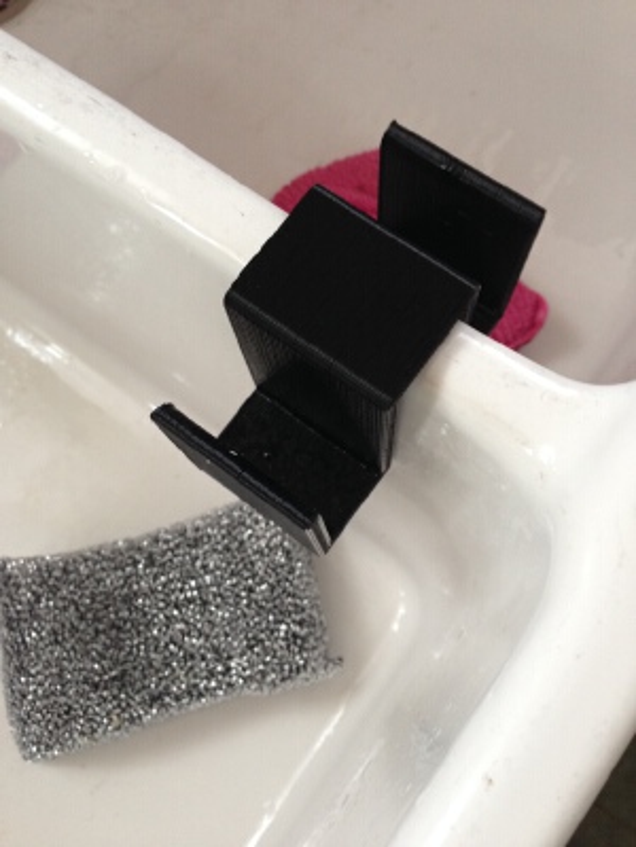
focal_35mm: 33
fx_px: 808
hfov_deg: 42.9
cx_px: 318
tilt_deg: -70.1
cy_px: 424
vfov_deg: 55.4
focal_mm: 4.12
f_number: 2.4
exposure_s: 1/20
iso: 100
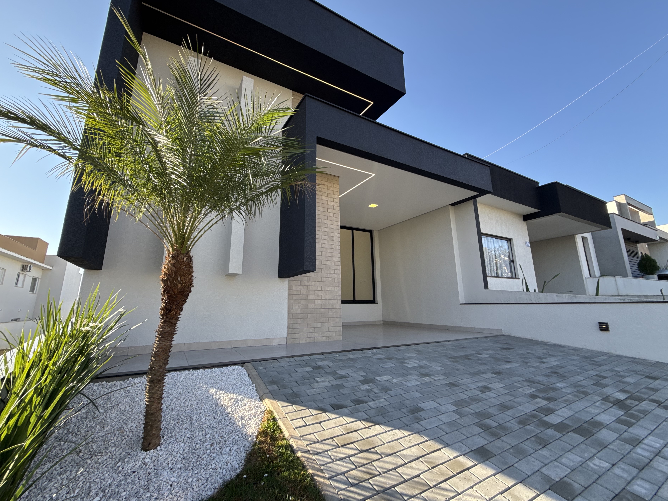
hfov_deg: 98.2
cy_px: 242
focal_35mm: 15
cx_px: 332
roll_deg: +0.8
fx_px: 289
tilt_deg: +13.3
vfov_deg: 81.7
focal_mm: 2.22
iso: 50
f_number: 2.2
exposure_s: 1/323
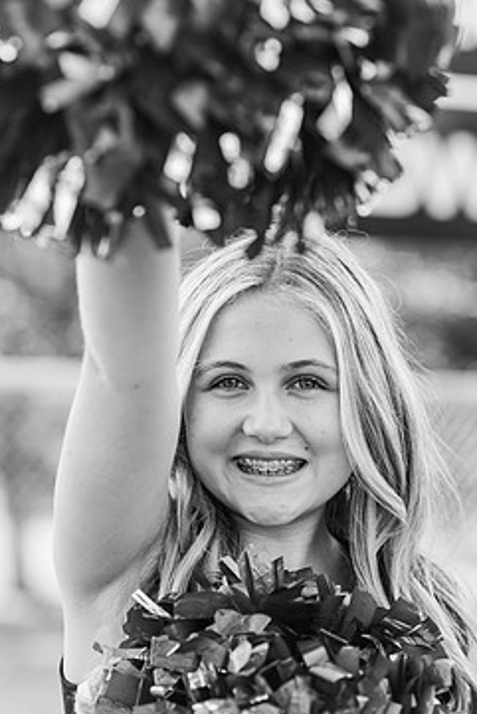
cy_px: 378
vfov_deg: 19.3
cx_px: 273
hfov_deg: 12.9
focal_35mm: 106
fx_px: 2105
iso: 200
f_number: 2.8
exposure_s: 1/500
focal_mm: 85
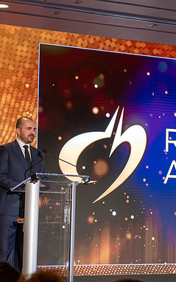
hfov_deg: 12.0
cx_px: 152
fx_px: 830
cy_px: 141
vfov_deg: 19.3
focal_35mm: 108
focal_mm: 70
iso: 3200
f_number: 4
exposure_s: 1/200
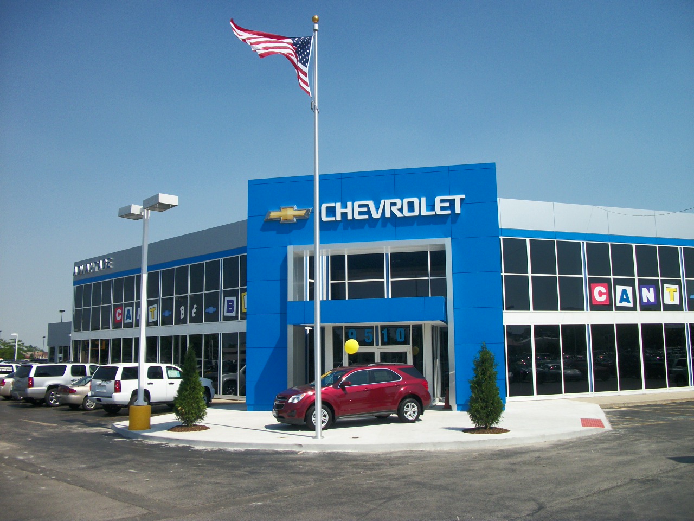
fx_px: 642
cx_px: 347
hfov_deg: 56.8
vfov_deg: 44.2
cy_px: 260
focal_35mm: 32
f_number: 8.8
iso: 80
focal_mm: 5.7
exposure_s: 1/250
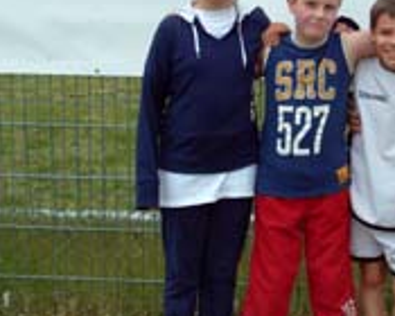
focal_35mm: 83
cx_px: 343
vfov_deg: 18.4
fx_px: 973
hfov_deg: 22.5
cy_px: 108
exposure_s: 1/350
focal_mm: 23
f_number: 9.5
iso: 400
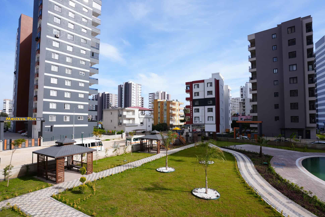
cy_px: 114
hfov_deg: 90.0
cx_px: 164
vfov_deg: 67.3
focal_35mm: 18
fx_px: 162
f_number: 9
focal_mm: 17
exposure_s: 1/125
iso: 100
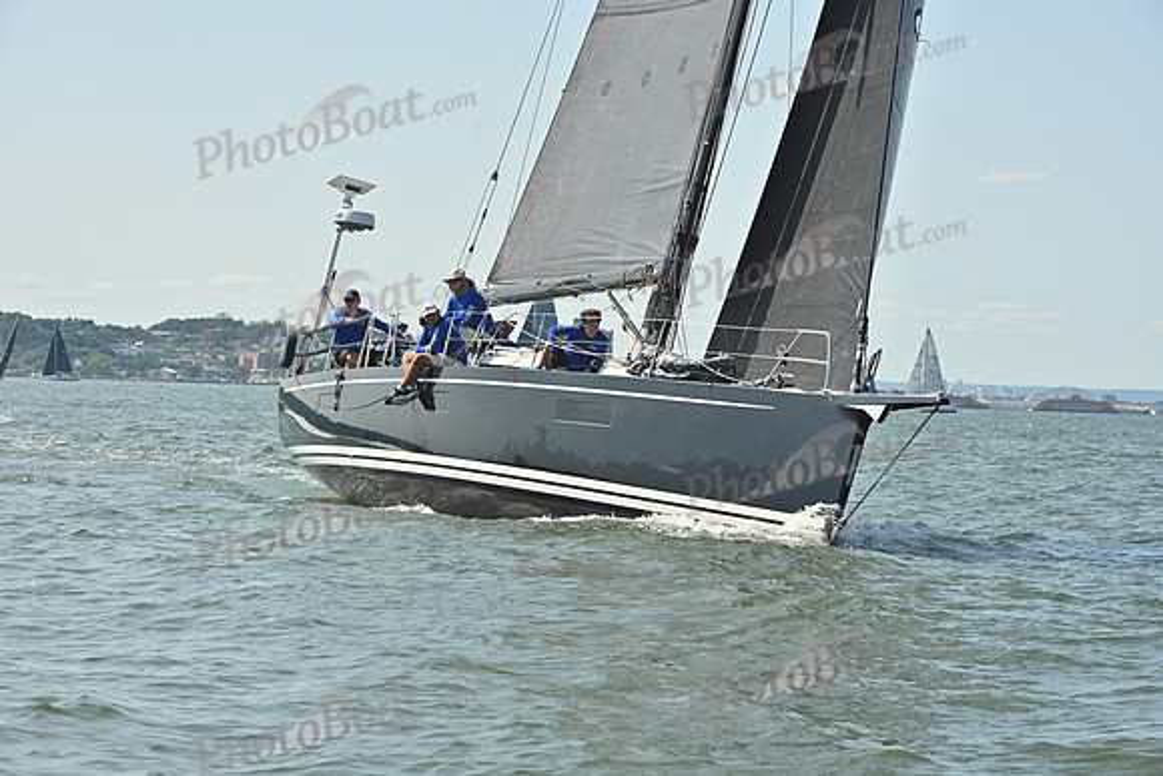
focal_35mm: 110
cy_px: 388
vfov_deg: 12.5
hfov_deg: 18.6
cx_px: 582
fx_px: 3554
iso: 320
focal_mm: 110
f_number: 8
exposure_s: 1/1000
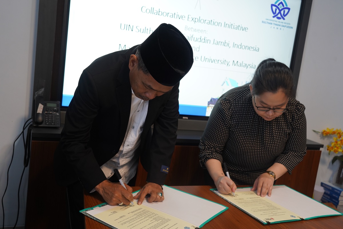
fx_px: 343
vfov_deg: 36.9
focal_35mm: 36
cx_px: 172
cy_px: 114
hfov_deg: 53.1
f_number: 5
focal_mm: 36
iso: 1000
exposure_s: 1/60
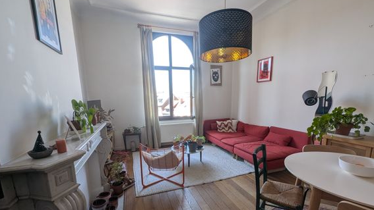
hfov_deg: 103.0
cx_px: 192
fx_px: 149
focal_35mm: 15
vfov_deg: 69.6
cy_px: 129
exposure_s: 1/102
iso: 61
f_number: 2.2
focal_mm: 1.95
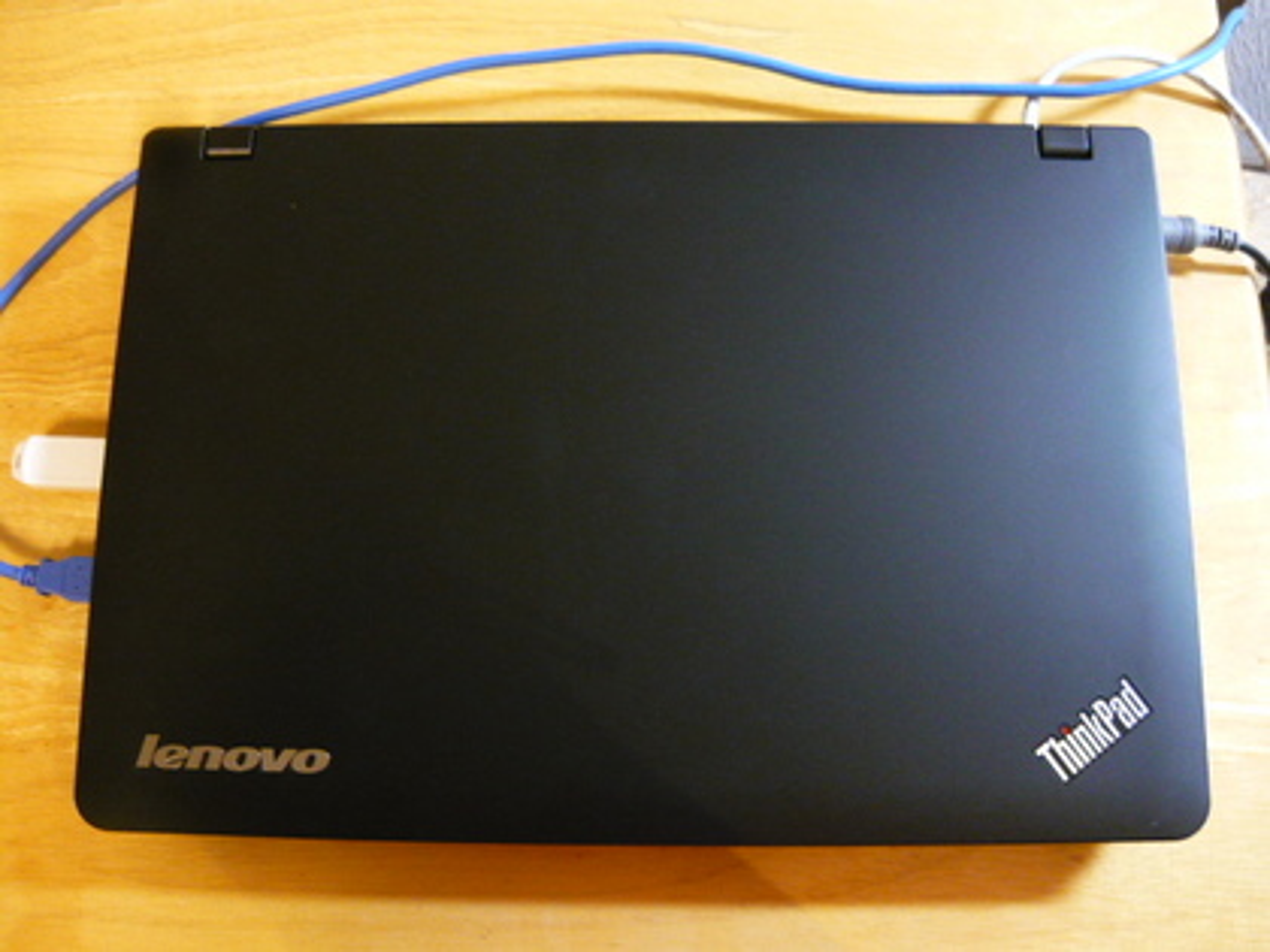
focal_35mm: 33
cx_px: 635
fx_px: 1211
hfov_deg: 55.4
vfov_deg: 42.9
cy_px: 476
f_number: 2.8
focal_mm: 5.5
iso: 400
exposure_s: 1/8
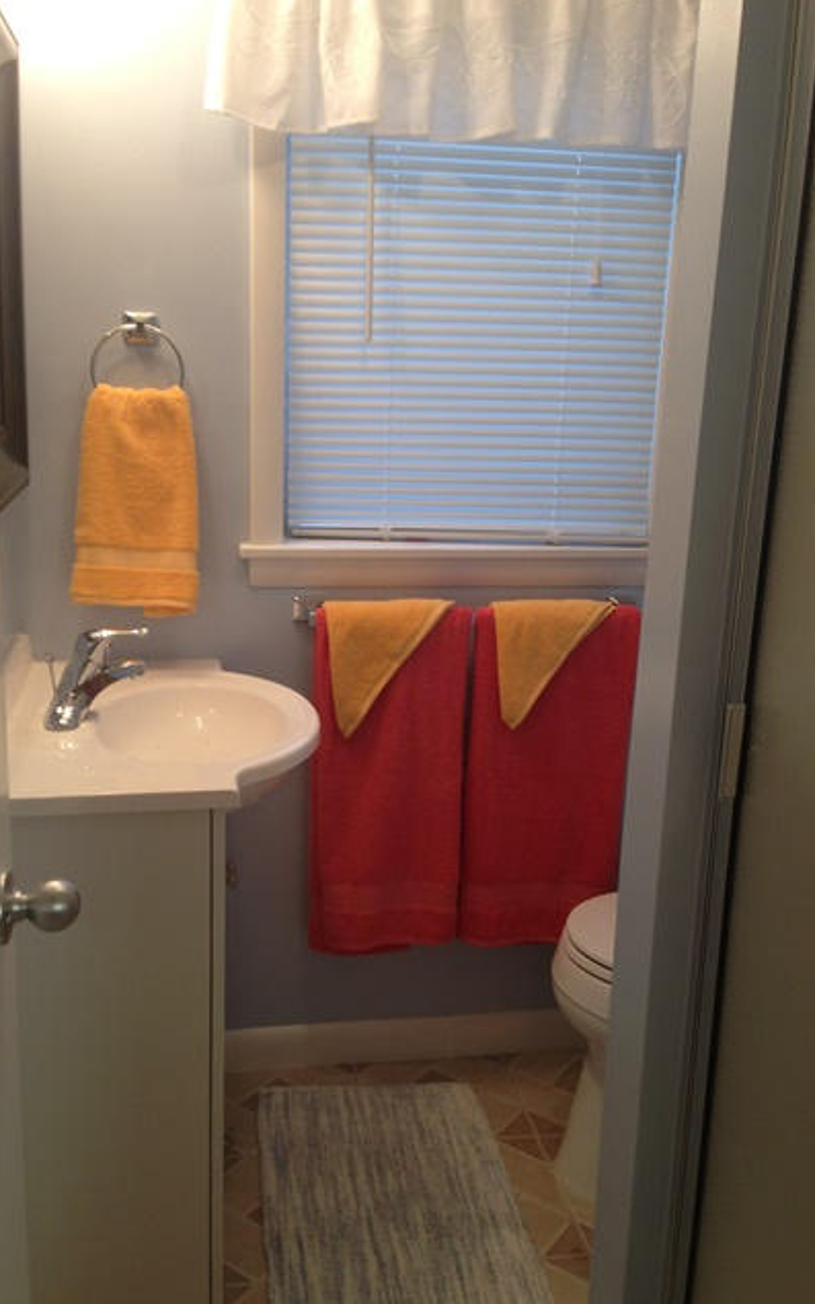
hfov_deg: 35.3
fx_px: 1279
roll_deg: -2.8
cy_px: 648
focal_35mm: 36
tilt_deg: -11.5
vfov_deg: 54.0
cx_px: 400
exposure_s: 1/30
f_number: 2.4
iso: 50
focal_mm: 4.12
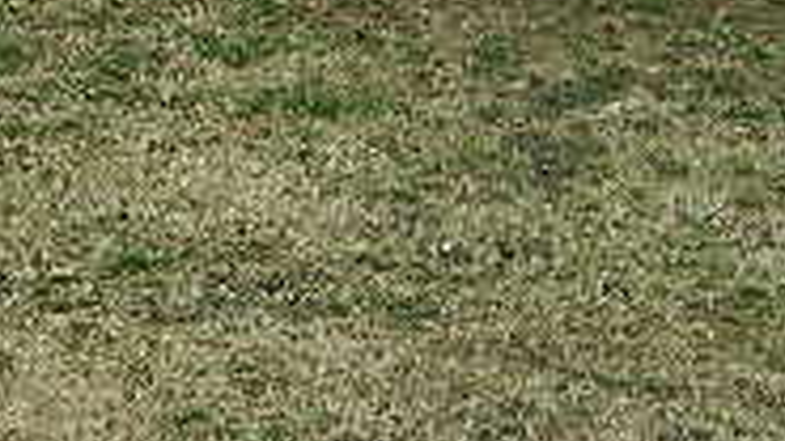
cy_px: -509
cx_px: -81
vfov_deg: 8.6
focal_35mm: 132
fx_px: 2747
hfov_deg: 15.8
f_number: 3.3
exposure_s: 1/500
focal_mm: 6.2
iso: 80
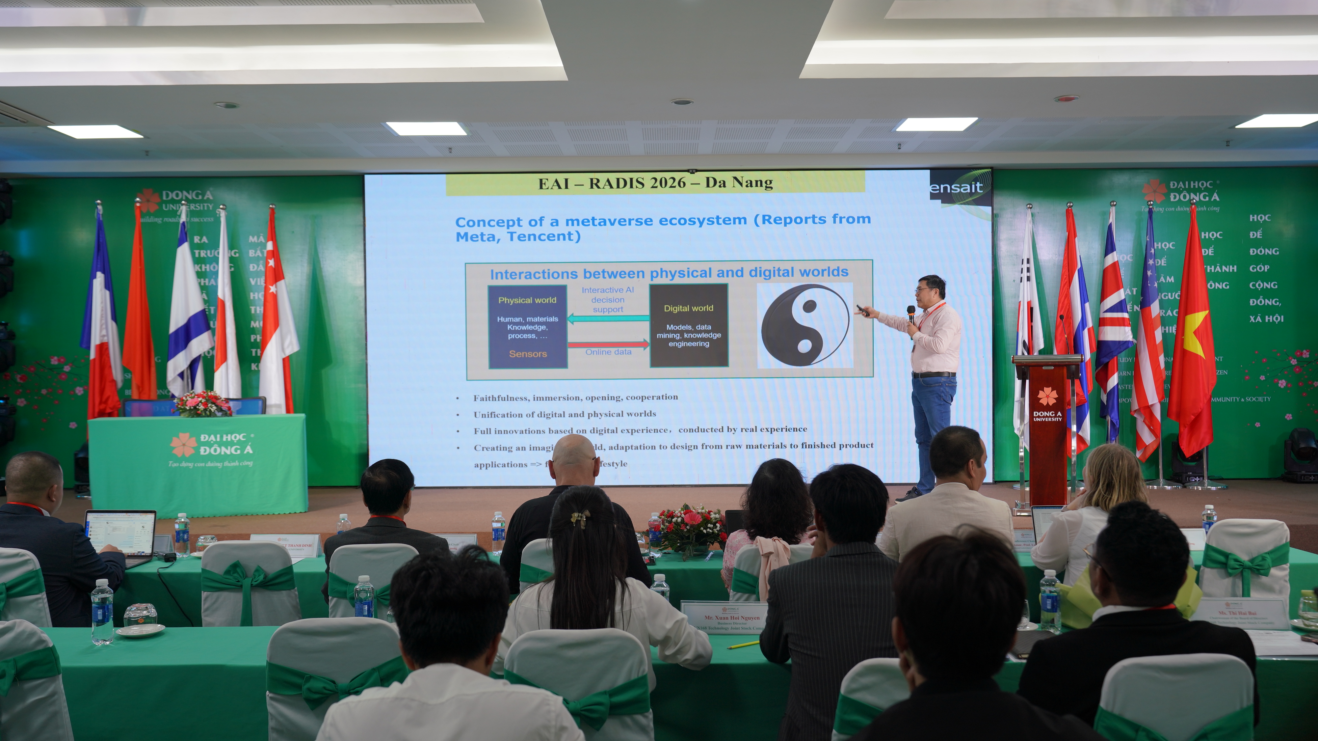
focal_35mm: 31
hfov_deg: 62.6
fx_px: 1083
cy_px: 390
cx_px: 657
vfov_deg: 37.8
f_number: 4
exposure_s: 1/100
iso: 320
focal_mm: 29
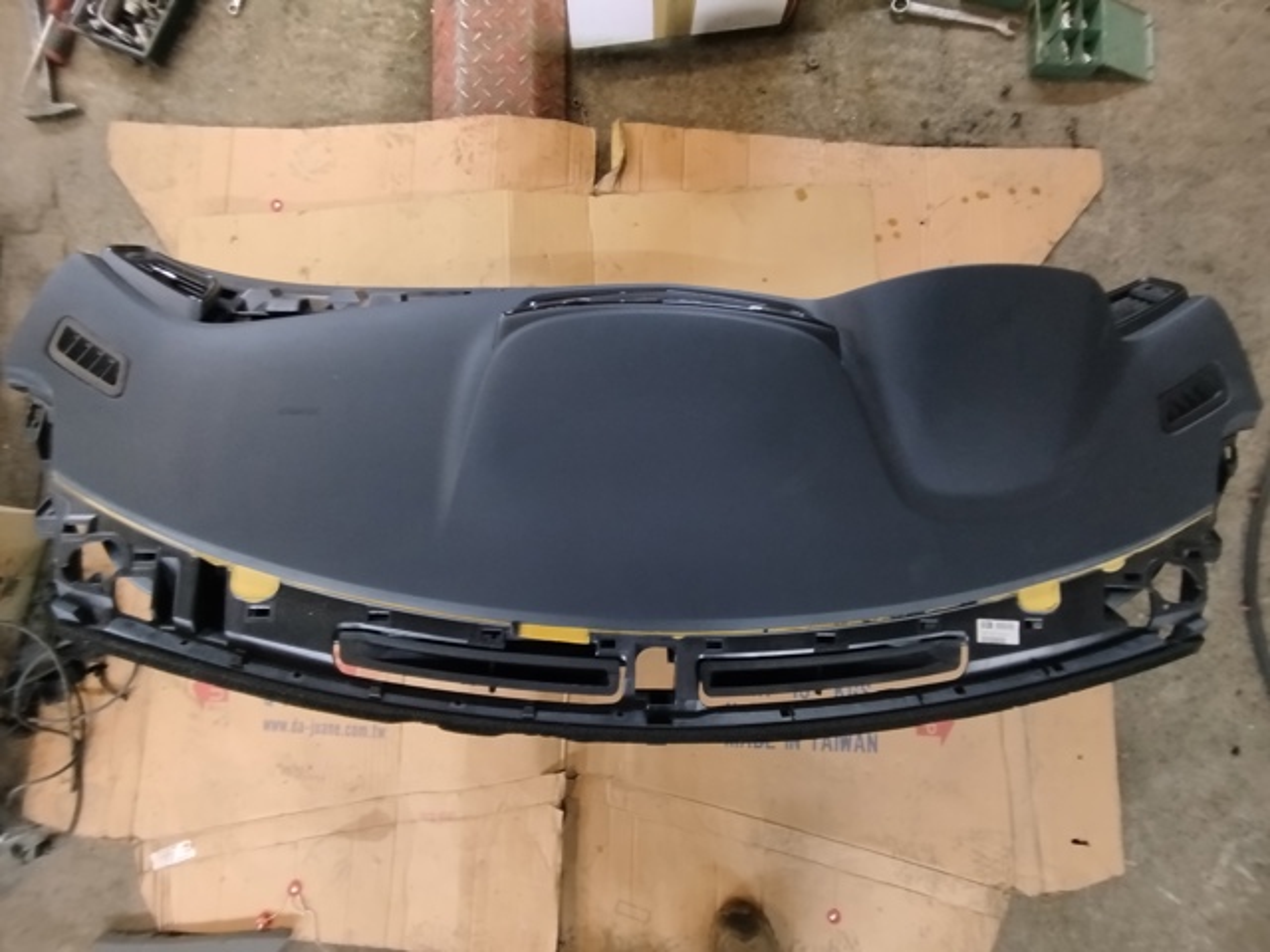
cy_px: 476
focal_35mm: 15
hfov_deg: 98.2
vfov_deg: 81.7
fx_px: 550
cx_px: 635
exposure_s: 1/20
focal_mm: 1.65
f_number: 2.2
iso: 250
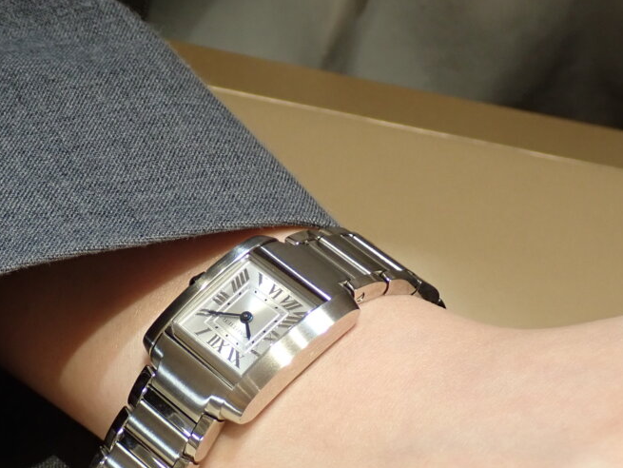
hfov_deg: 15.2
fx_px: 2341
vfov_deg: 11.4
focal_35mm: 130
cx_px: 263
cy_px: 312
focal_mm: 12.73
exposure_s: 1/60
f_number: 3.9
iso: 250
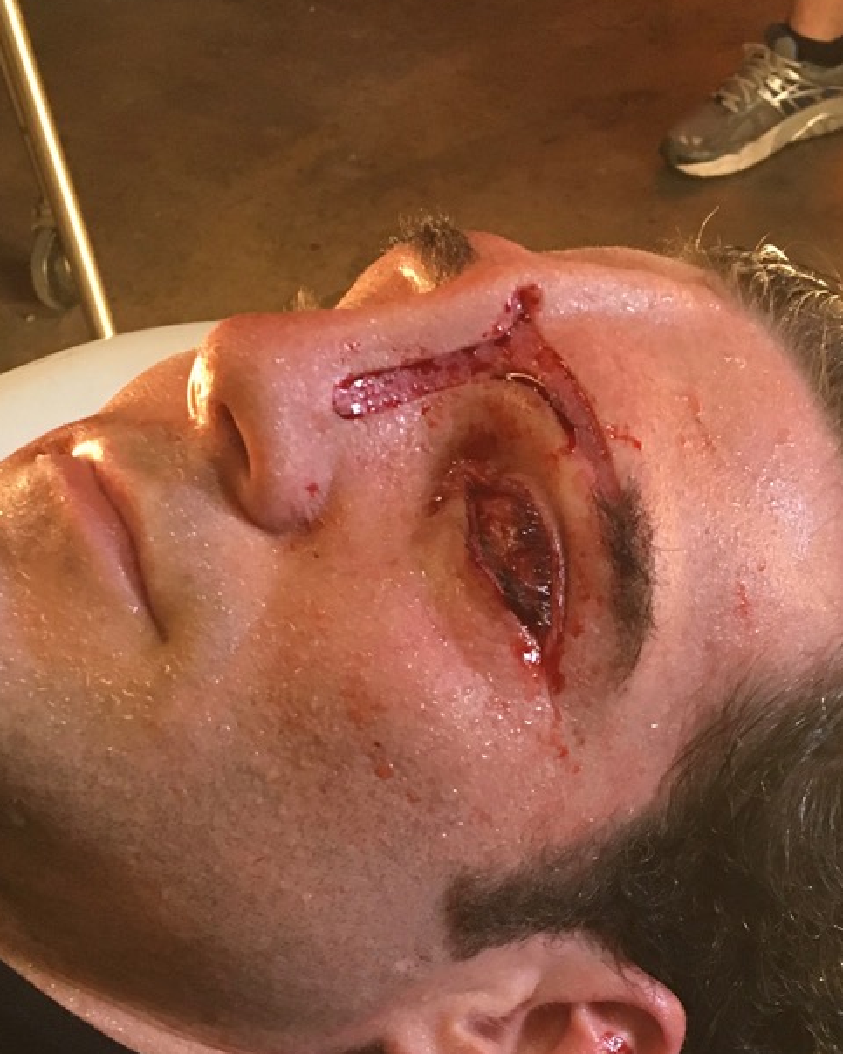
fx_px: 1872
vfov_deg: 30.7
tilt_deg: -48.6
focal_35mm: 60
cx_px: 435
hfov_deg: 25.4
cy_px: 839
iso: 250
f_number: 2.2
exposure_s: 1/30
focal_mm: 4.15
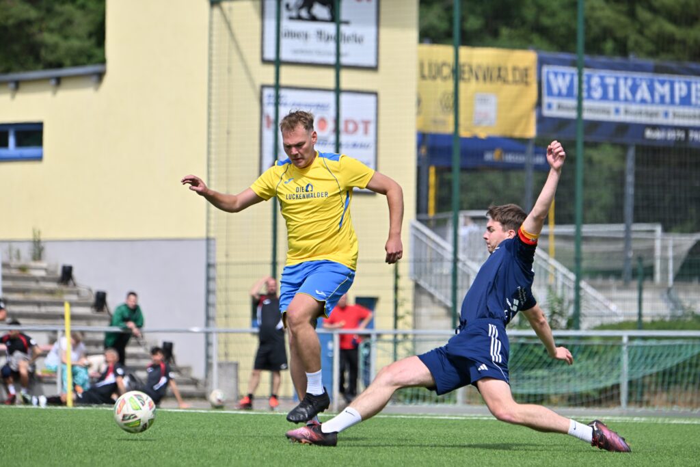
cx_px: 350
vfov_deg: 4.9
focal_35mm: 280
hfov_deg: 7.4
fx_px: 5445
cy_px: 234
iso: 200
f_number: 5.6
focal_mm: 280
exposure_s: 1/1600
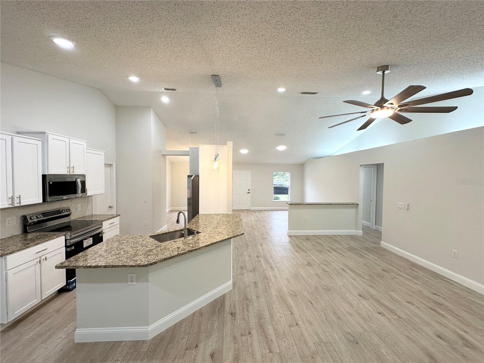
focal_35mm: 14
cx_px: 242
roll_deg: -0.4
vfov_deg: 85.7
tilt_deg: -1.5
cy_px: 182
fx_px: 196
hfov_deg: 102.1
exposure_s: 1/120
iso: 125
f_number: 2.2
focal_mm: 2.22
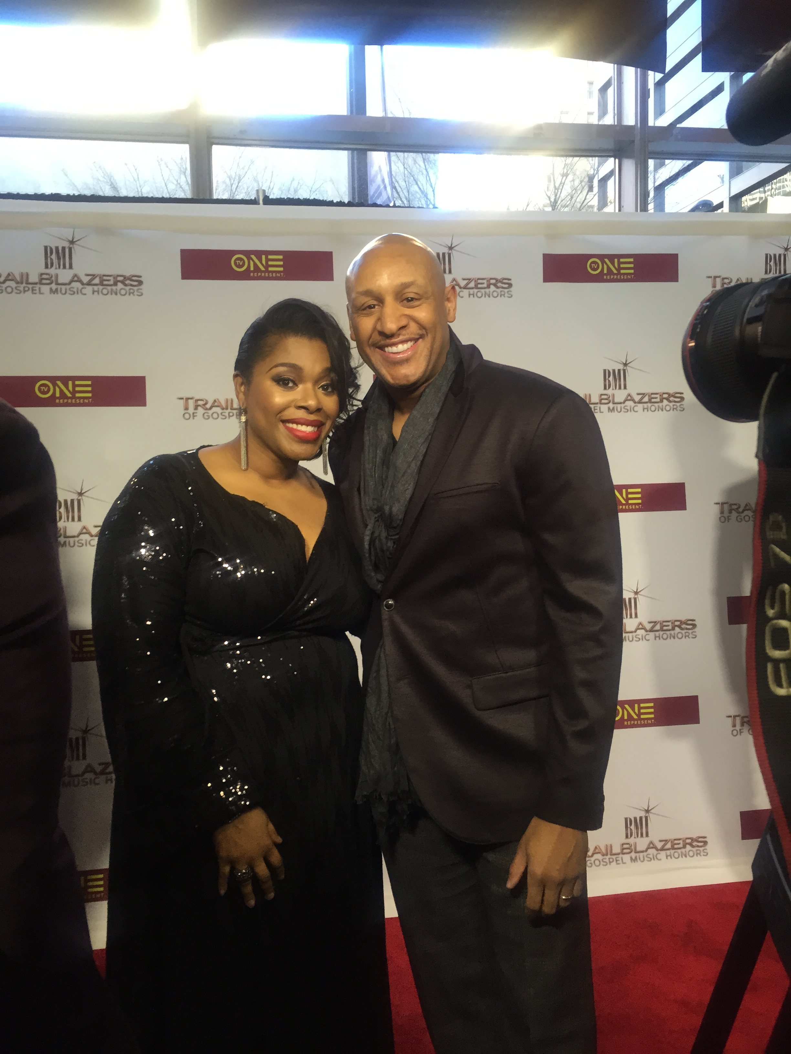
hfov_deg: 48.2
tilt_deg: -3.6
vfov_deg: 61.7
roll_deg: +0.9
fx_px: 884
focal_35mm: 29
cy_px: 527
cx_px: 396
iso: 32
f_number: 2.2
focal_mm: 4.15
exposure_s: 1/30
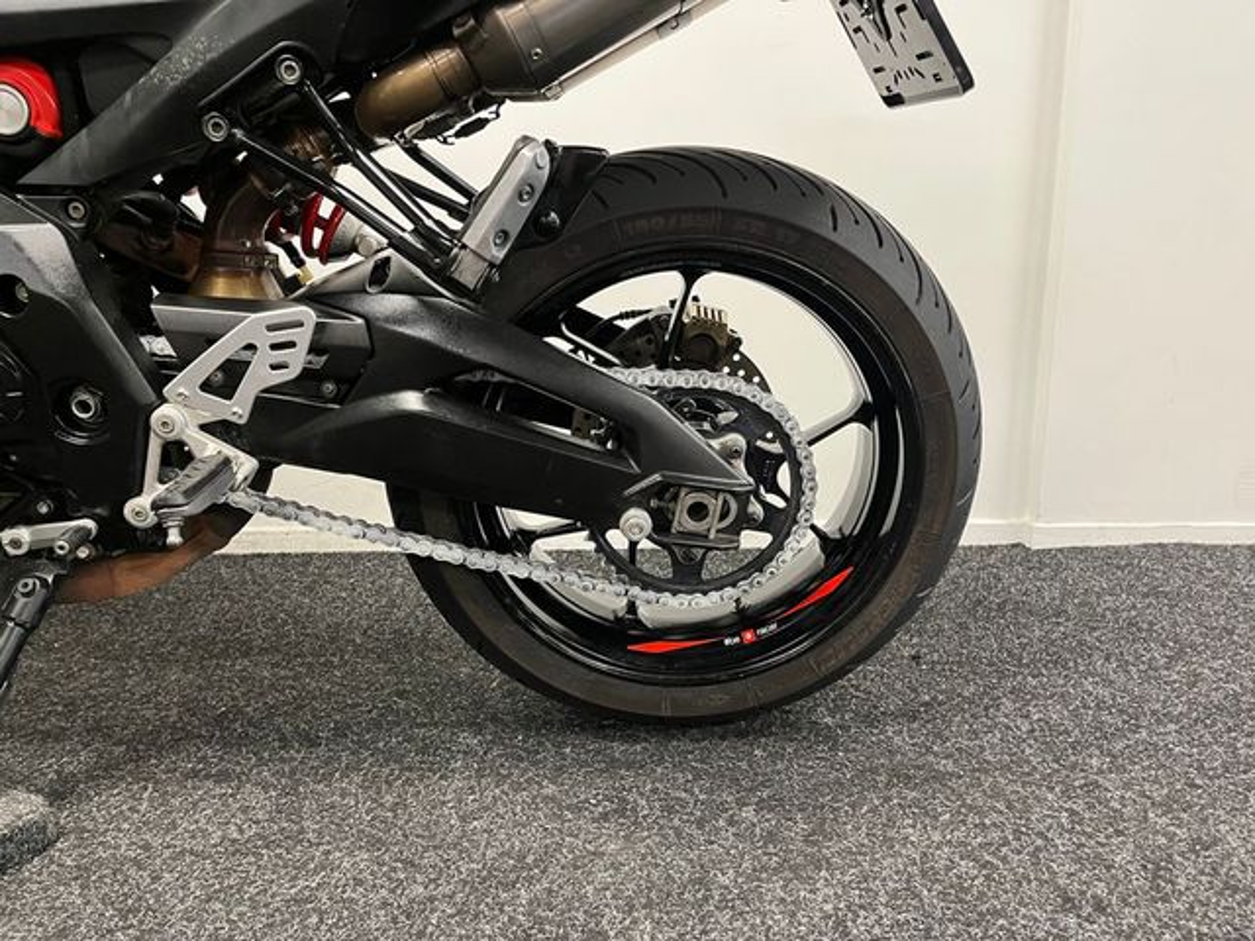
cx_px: 628
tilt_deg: -11.6
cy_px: 470
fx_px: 943
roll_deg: +1.3
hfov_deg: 67.3
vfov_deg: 53.1
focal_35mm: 26
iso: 250
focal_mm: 5.1
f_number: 1.6
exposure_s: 1/50
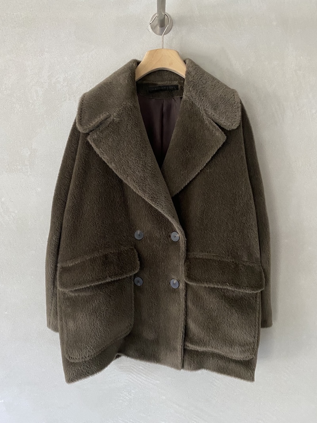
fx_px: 318
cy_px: 212
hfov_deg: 53.1
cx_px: 158
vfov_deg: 67.3
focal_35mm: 26
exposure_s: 1/60
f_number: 1.8
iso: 250
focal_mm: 4.25
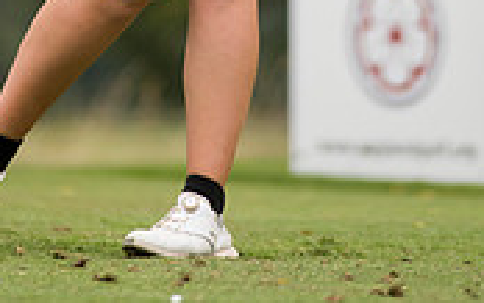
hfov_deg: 2.7
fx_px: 10440
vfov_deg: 1.7
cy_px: -300
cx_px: 184
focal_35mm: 791
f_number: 4
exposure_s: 1/1250
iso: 800
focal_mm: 300
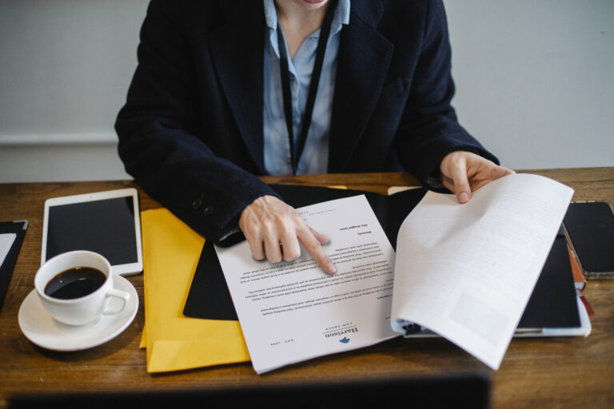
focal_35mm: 50
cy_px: 204
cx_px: 307
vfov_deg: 27.0
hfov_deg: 39.6
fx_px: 853
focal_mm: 50
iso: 2000
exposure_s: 1/1600
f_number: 2
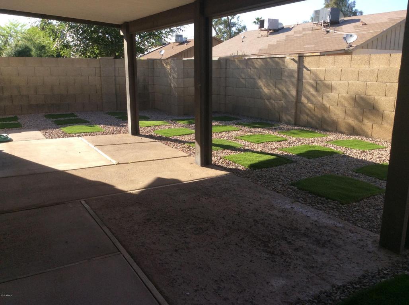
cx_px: 204
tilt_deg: -14.2
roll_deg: +0.3
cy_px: 152
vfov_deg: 44.1
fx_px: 378
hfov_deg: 56.9
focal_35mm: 32
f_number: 2.4
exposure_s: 1/590
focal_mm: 3.3
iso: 32
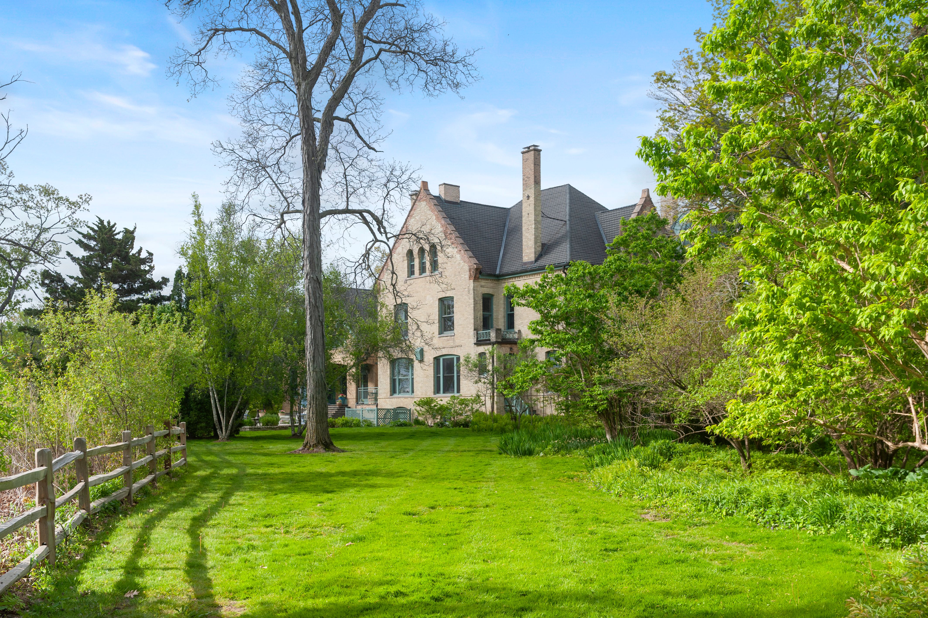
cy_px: 309
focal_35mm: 40
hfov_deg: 48.5
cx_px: 464
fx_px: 1030
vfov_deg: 33.4
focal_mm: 40
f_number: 8
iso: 400
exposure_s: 1/800
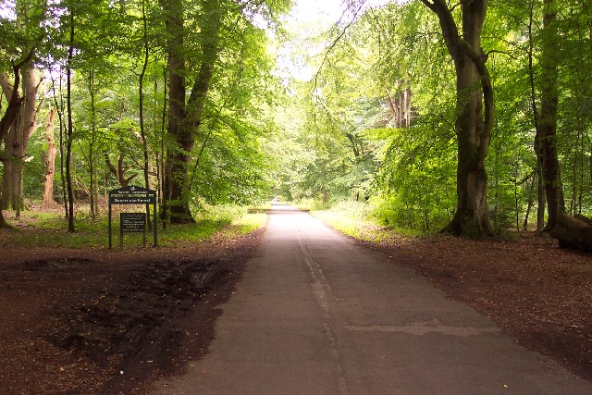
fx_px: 625
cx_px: 296
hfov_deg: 50.7
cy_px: 198
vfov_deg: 35.1
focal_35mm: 38
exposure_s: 1/30
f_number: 2.8
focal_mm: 8
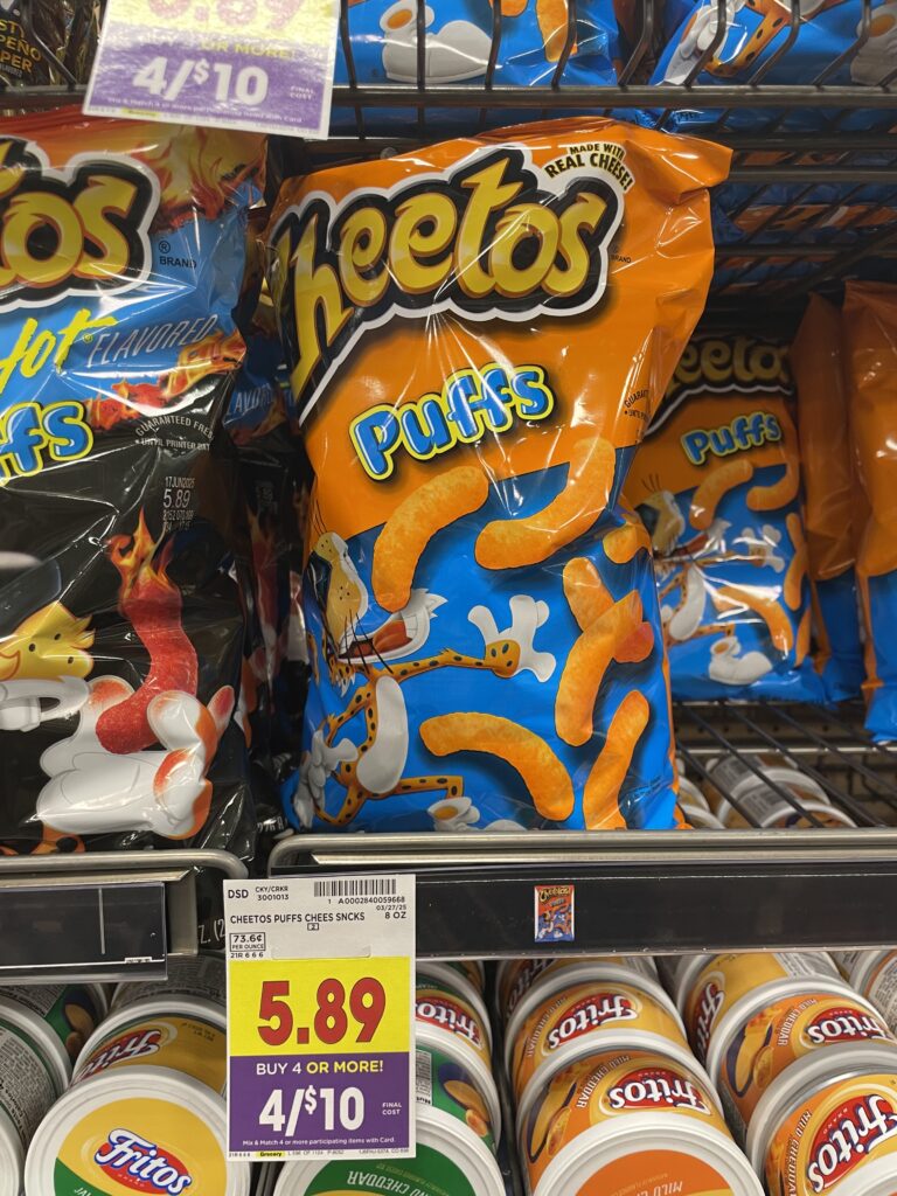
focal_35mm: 26
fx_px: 898
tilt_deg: -8.2
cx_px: 448
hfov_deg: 53.1
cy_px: 598
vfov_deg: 67.3
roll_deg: +0.5
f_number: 1.6
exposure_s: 1/60
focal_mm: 4.2
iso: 100
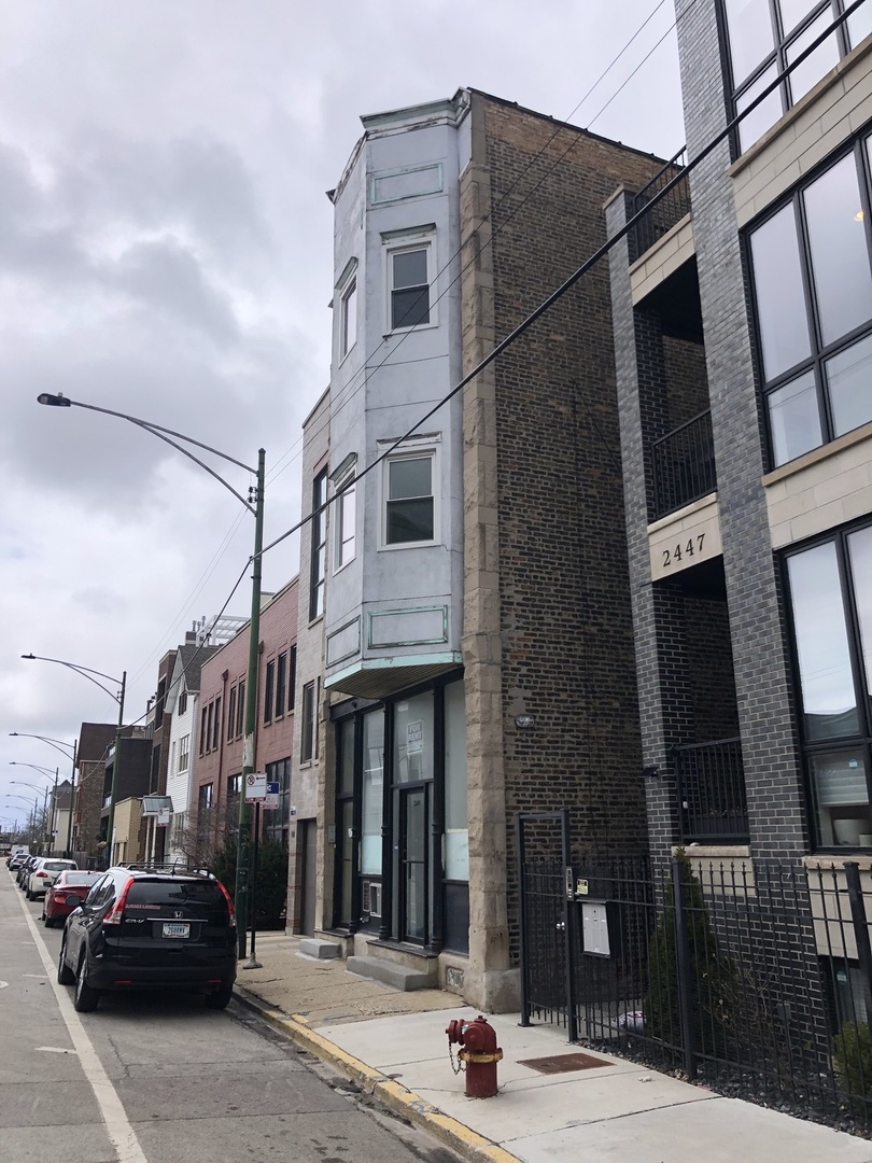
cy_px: 582
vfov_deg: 63.4
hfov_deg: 49.7
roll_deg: +0.2
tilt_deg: +14.5
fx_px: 940
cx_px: 436
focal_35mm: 28
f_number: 1.8
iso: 20
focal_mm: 3.99
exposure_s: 1/1215
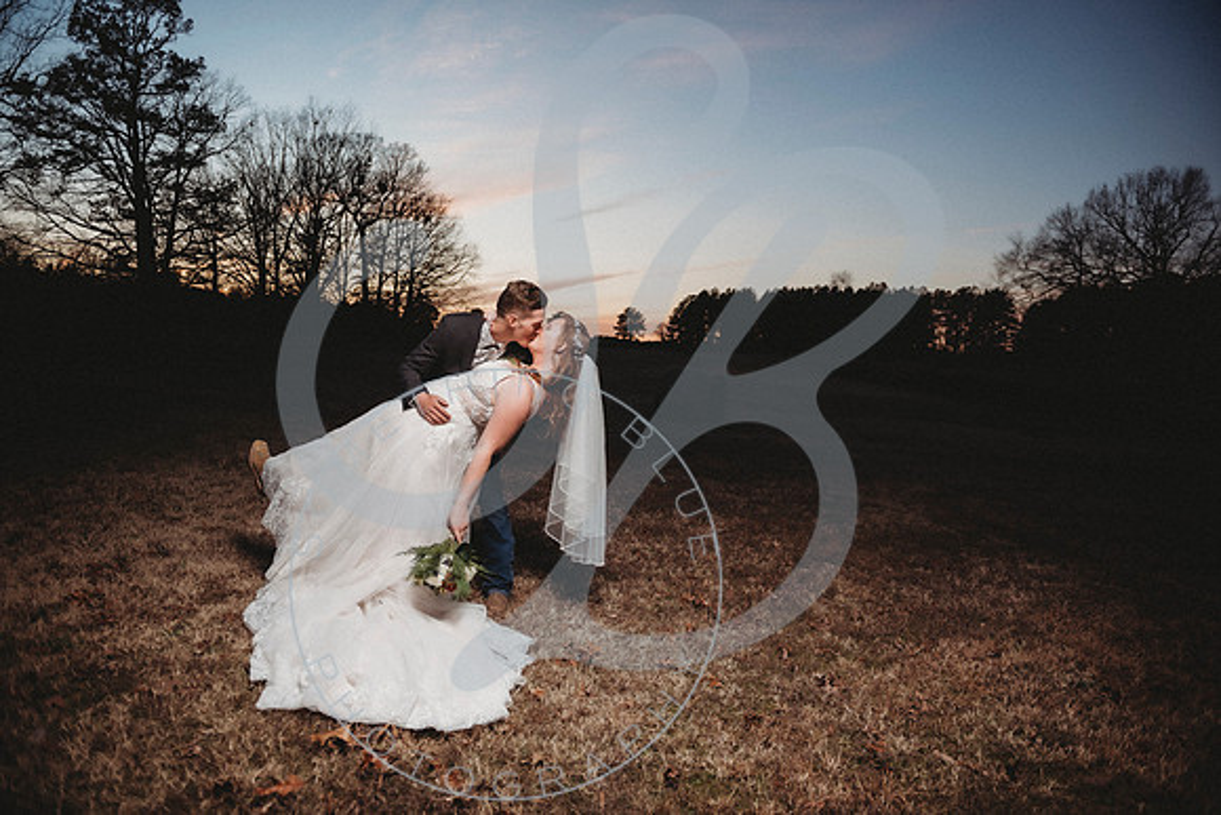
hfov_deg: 73.4
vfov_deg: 52.9
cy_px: 407
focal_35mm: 24
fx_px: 819
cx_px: 612
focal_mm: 24
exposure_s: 1/500
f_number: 2.8
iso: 200
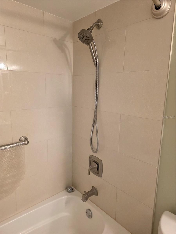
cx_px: 88
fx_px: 156
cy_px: 117
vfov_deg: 73.9
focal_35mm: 23
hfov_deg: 58.9
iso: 640
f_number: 1.7
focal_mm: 6.3
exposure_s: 1/120
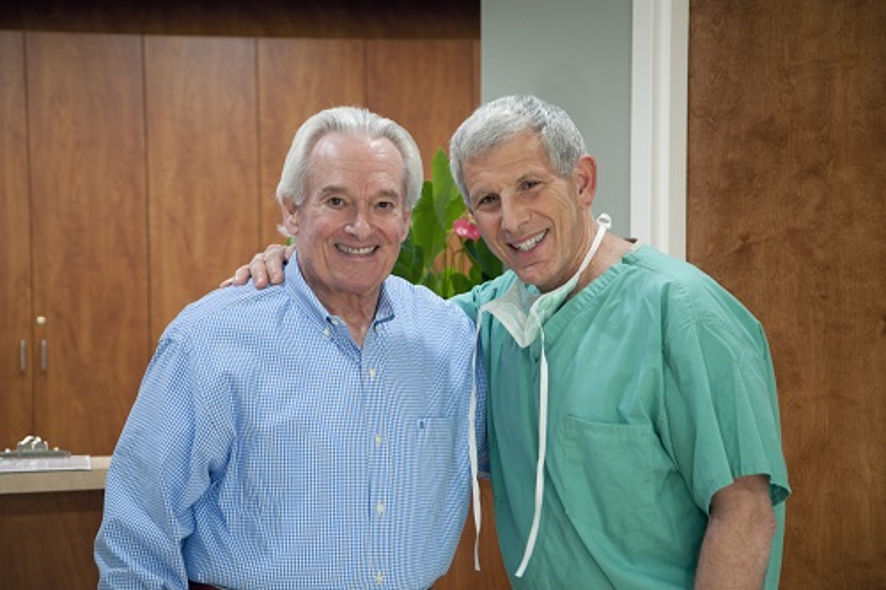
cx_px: 443
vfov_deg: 14.4
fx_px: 2337
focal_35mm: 95
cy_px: 295
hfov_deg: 21.5
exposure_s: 1/40
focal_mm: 95
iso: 400
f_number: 5.6
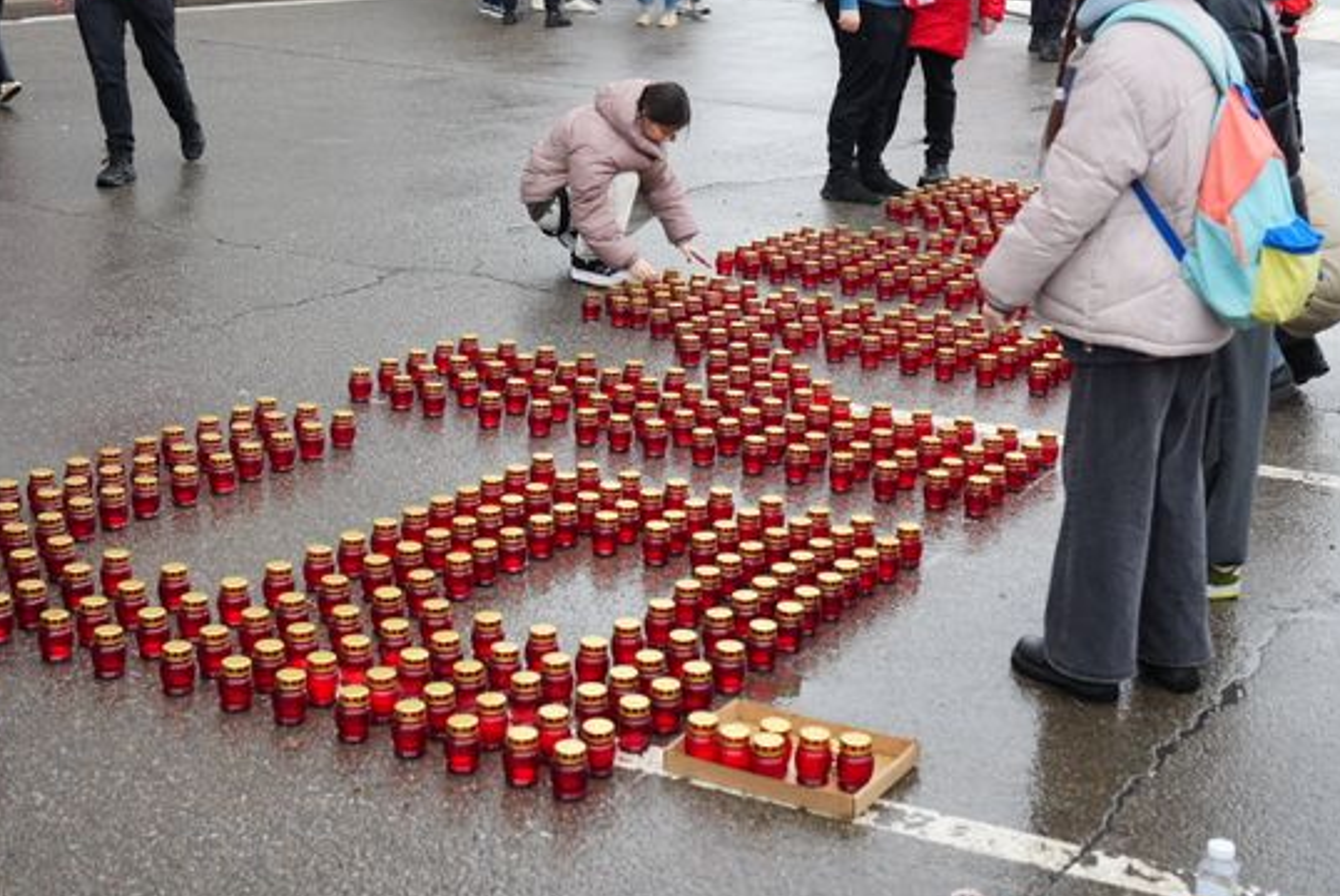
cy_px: 341
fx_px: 2124
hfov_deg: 35.0
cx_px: 724
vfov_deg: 23.8
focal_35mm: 57
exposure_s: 1/200
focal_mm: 44
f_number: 4.5
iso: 1250
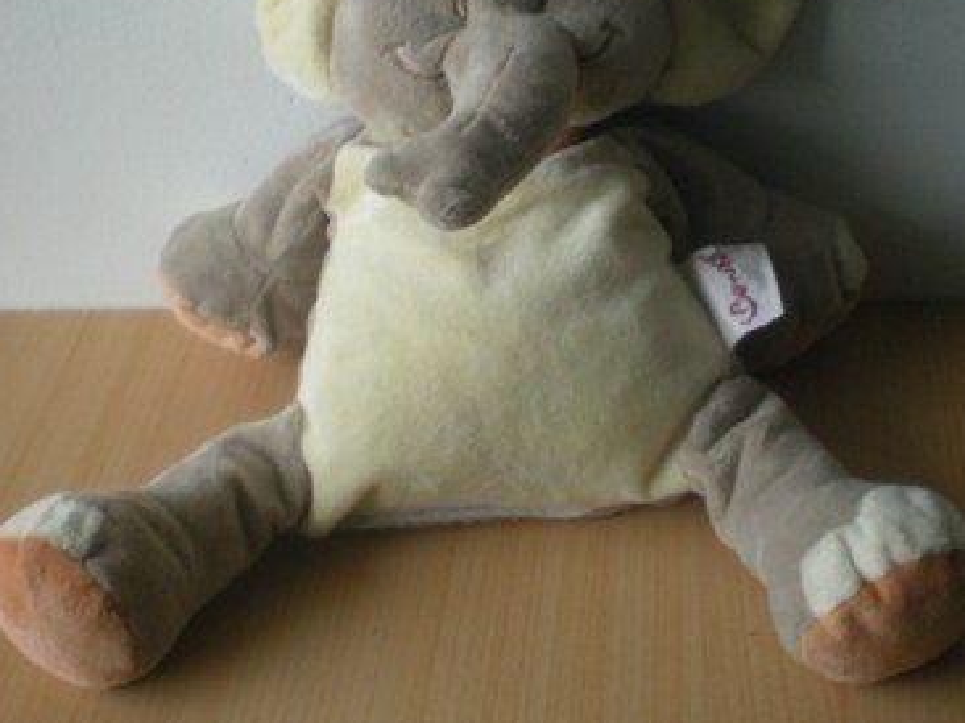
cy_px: 351
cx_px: 509
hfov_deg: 35.6
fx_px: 1504
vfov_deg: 27.0
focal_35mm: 54
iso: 202
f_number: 3.1
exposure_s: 1/7.9
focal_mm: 6.3
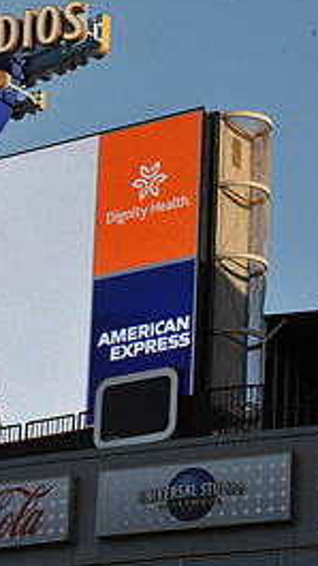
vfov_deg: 10.9
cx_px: -107
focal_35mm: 197
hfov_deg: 6.1
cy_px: 278
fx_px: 2954
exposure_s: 1/1000
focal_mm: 86
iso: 1600
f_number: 16
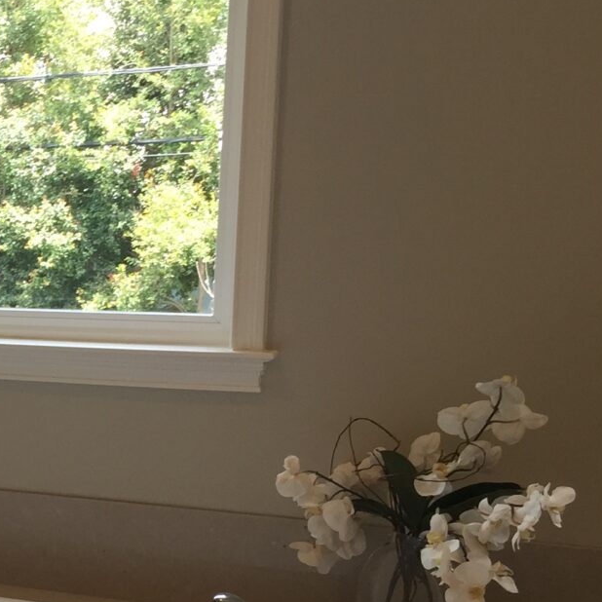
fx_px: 1672
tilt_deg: -10.6
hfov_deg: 17.6
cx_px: -386
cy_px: 471
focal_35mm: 85
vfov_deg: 20.2
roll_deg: -0.2
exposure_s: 1/60
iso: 32
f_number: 2.2
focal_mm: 4.15
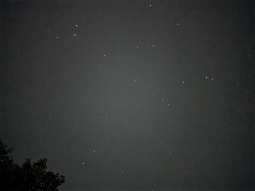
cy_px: 96
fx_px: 169
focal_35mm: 23
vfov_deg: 58.9
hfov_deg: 73.9
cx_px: 128
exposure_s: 1/2
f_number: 1.7
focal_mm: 6.3
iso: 3200
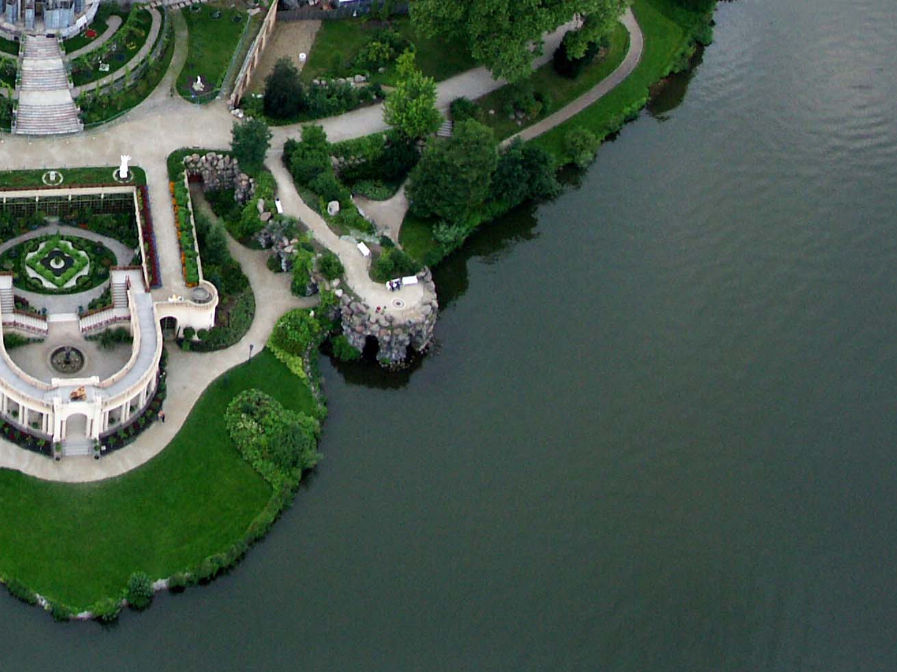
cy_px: 33
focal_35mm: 74
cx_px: 33
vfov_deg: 19.4
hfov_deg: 25.2
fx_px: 1917
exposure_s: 1/30
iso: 100
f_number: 2.8
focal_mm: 9.82
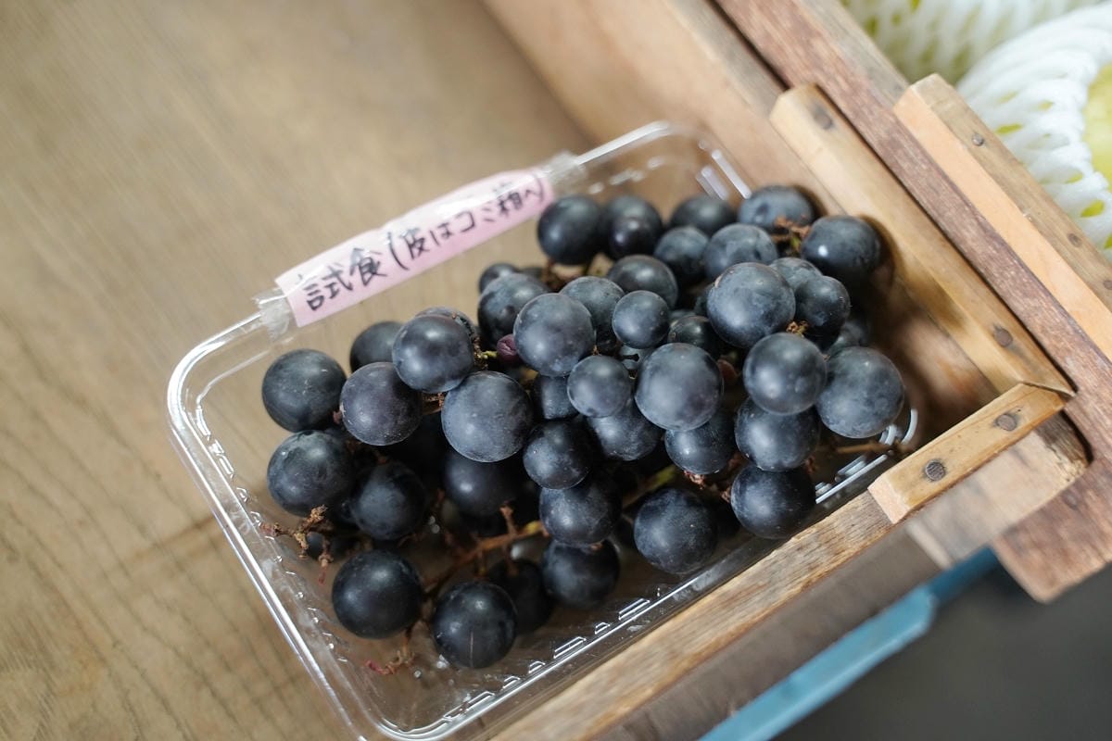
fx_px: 1328
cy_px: 370
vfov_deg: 31.2
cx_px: 556
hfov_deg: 45.4
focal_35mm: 43
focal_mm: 43
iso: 1600
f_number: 2.8
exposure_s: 1/60
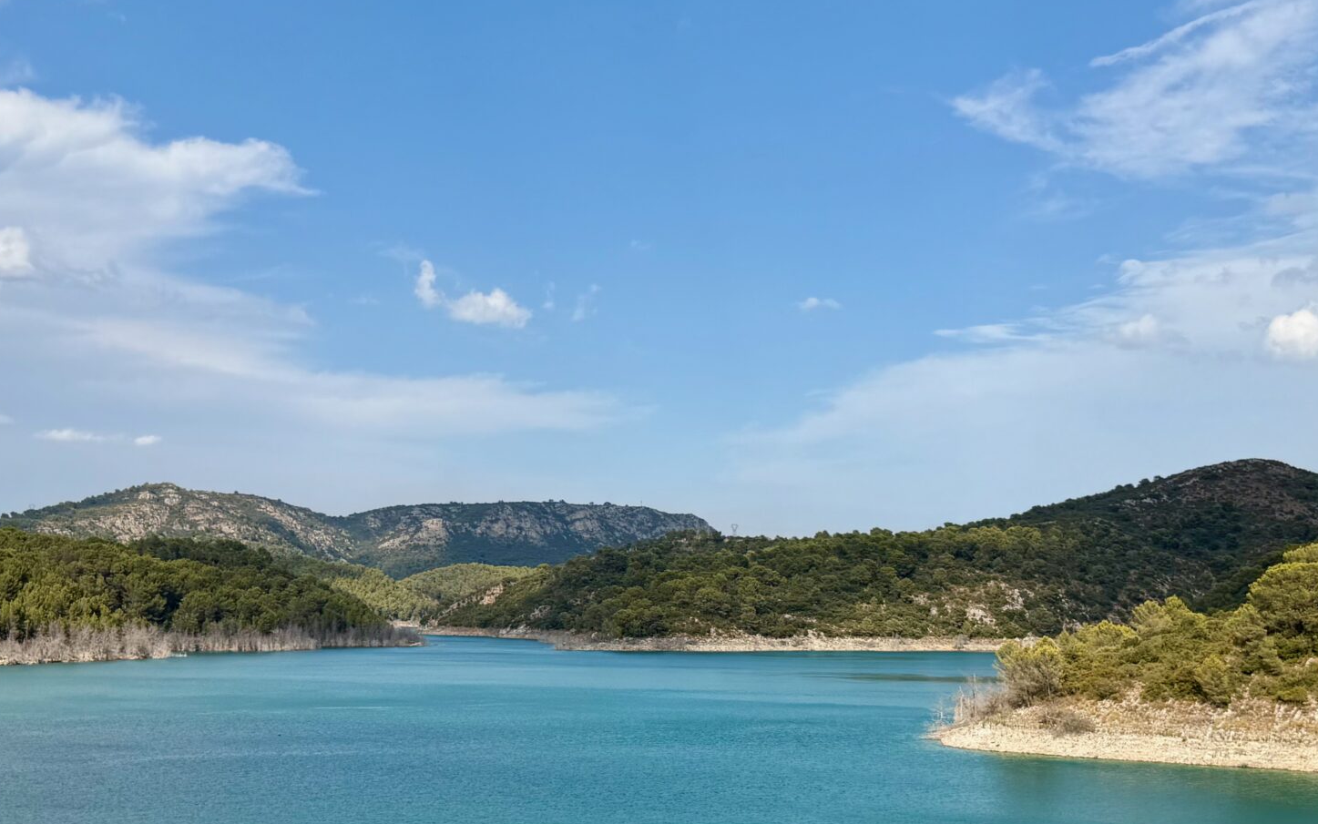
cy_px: 706
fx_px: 1617
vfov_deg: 27.8
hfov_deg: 44.3
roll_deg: -1.4
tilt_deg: -2.4
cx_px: 686
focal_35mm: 45
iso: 80
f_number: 1.78
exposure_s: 1/6173
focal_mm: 6.76
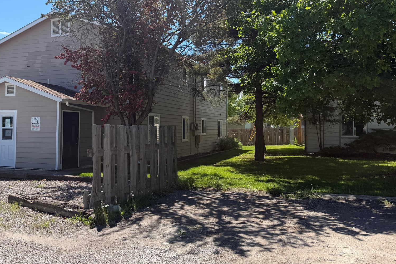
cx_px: 157
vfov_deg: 38.8
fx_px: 374
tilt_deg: +1.2
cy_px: 115
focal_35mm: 34
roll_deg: -0.9
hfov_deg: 55.4
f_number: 1.78
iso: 80
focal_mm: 6.76
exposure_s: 1/3021
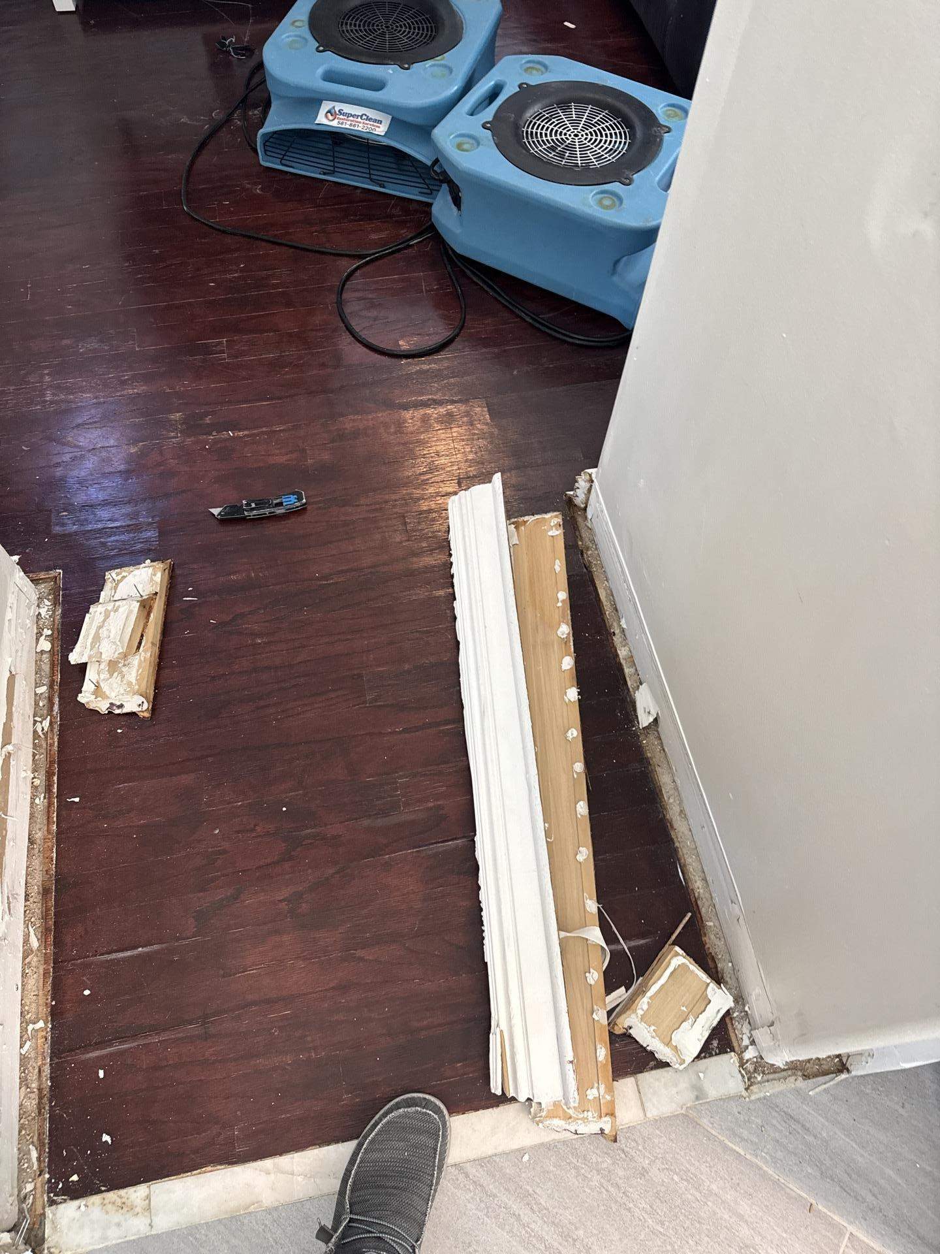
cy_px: 627
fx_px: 869
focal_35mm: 24
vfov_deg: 71.6
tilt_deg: -61.9
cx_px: 470
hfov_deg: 56.8
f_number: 1.78
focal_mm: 6.76
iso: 320
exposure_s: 1/60
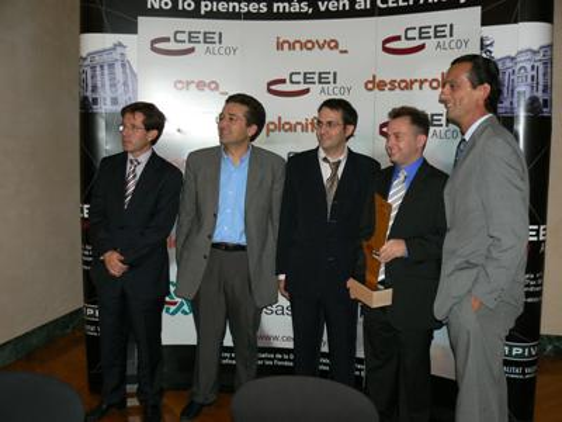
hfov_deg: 51.4
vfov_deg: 39.7
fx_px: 584
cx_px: 281
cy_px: 211
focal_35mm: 36
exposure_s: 1/25
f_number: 2.8
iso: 100
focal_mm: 6
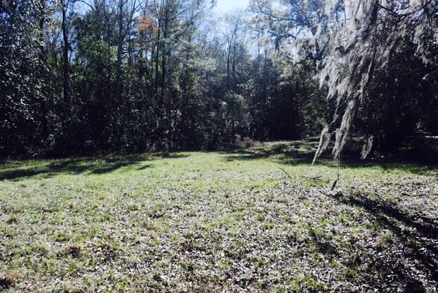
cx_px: 219
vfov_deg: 48.0
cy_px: 146
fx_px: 329
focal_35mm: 27
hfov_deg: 67.3
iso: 160
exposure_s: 1/800
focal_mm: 10
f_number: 3.5
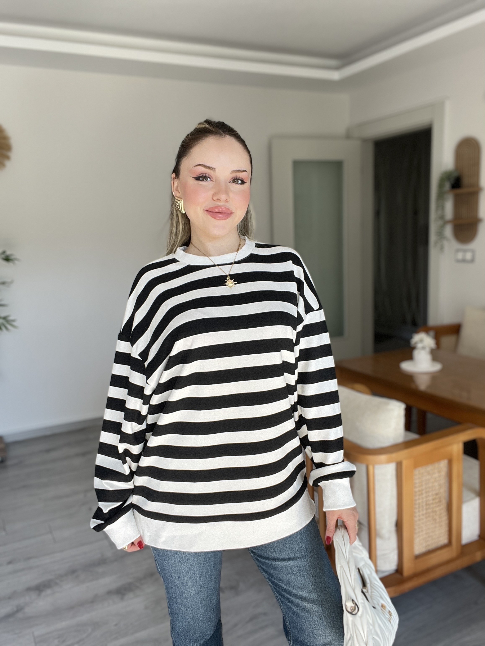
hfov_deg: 46.8
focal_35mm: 30
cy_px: 323
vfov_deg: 60.0
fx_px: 560
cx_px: 242
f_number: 2.2
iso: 64
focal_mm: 2.71
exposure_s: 1/121
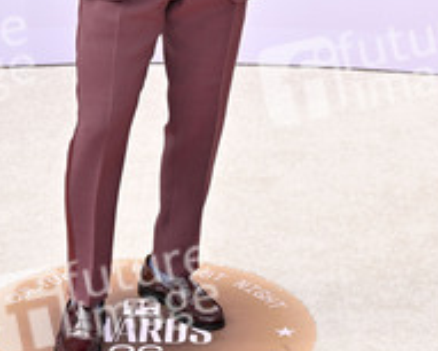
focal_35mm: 106
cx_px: 167
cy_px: -44
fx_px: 1375
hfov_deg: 18.1
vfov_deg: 14.2
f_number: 10
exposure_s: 1/320
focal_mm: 54
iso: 400
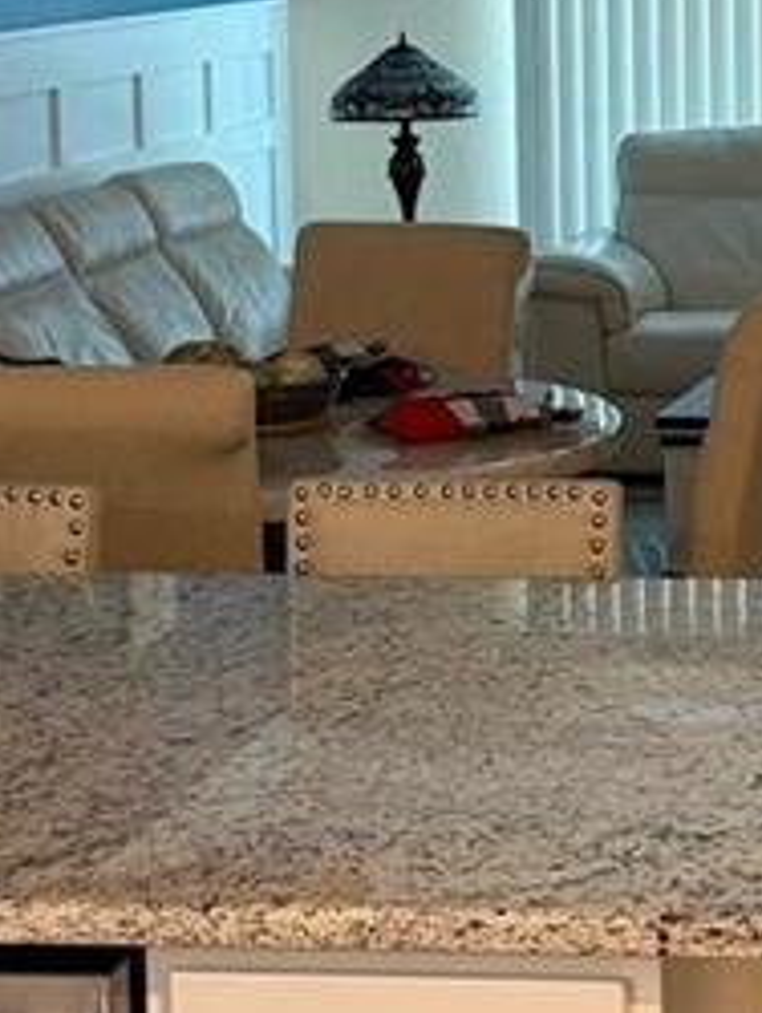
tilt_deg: -3.4
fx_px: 3370
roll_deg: +0.4
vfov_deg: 17.0
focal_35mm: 115
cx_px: 847
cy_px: 194
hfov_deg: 12.7
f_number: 1.78
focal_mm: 6.76
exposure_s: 1/60
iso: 250
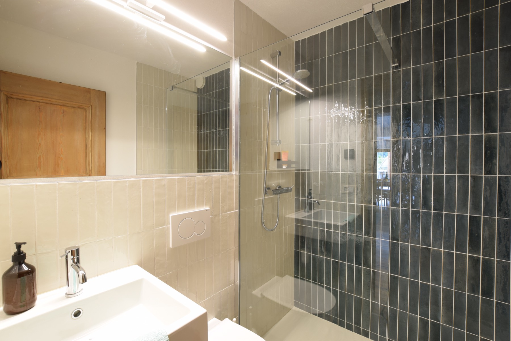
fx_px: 213
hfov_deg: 100.4
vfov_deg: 77.4
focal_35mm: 15
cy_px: 170
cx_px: 256
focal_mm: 10
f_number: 8
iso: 100
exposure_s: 1.3
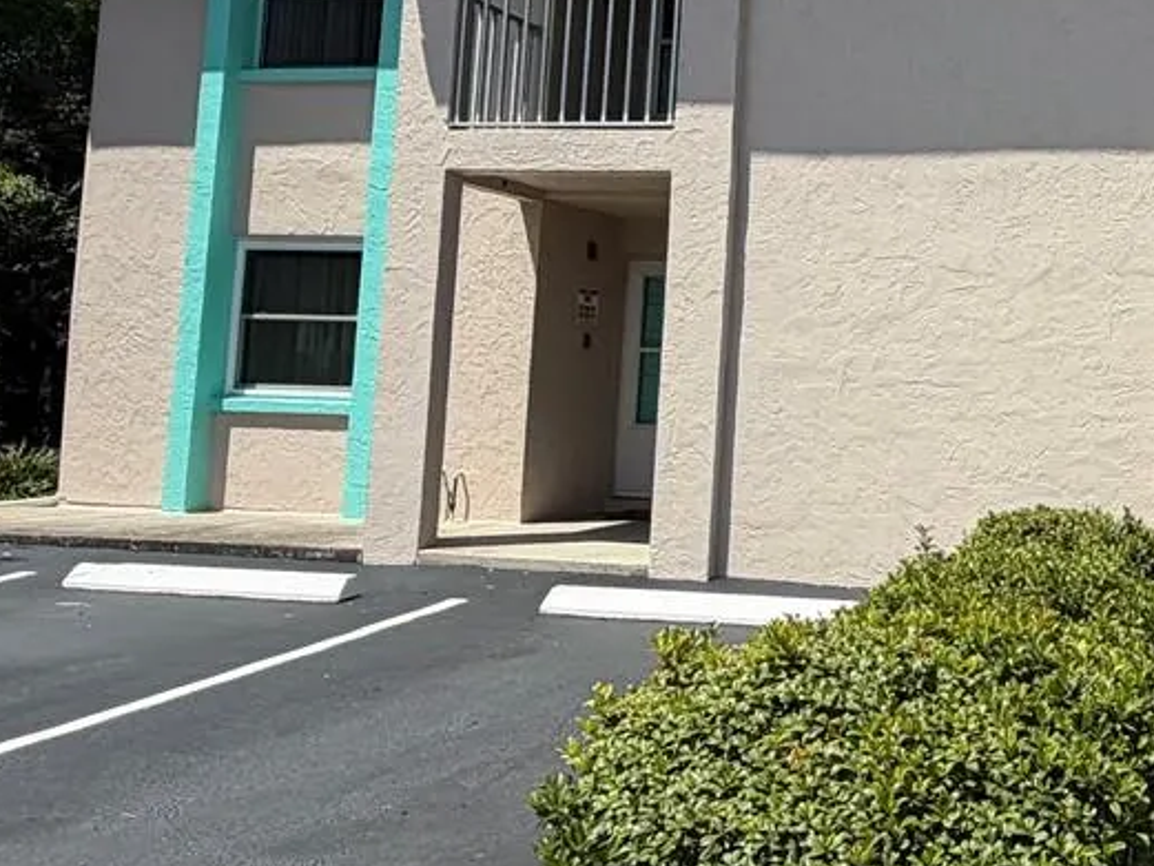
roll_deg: -2.1
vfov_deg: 33.2
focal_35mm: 43
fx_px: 1434
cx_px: 1119
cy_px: 270
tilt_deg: +4.7
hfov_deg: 39.4
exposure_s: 1/1105
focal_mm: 2.22
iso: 20
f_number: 2.2
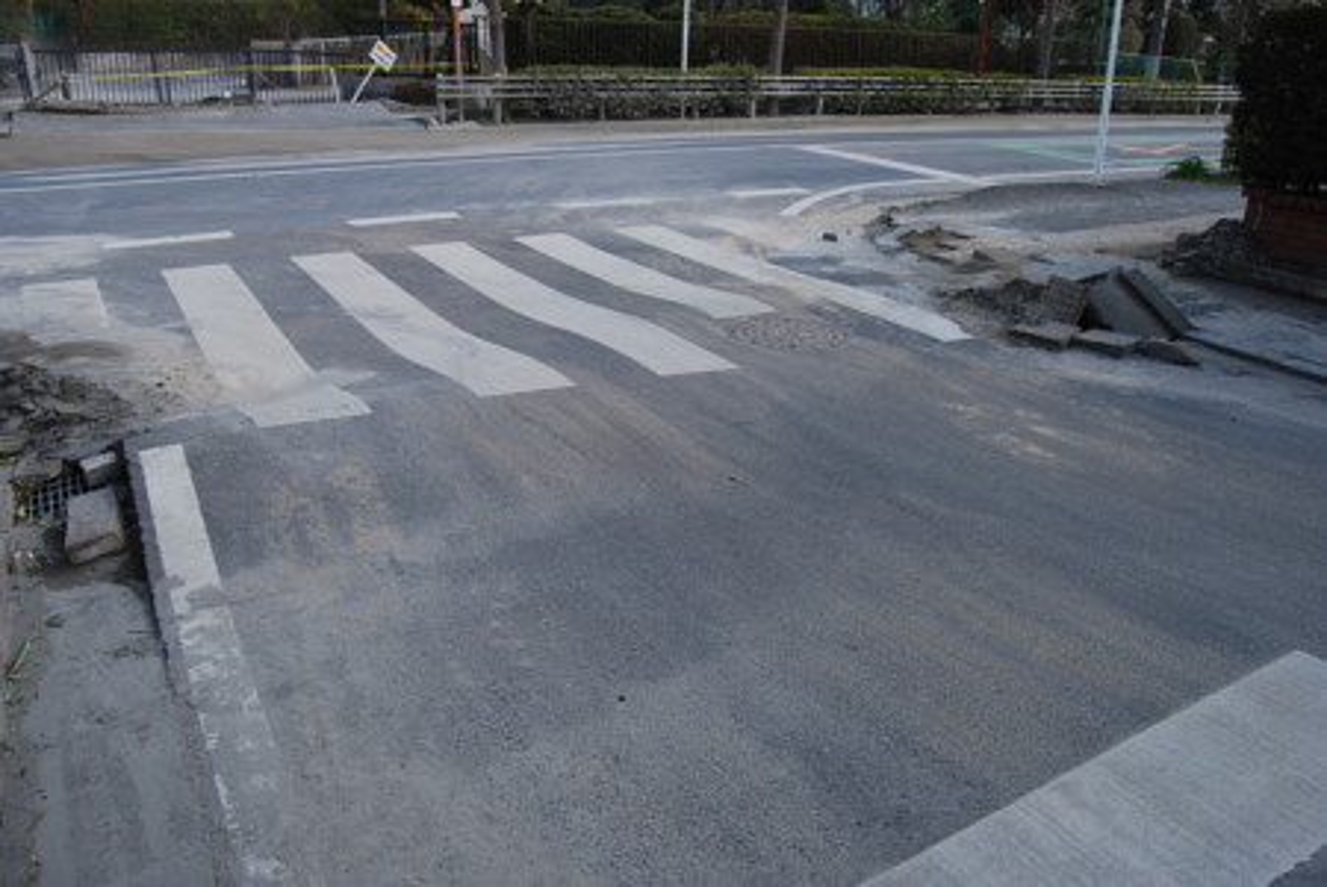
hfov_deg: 67.3
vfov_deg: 48.0
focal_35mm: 27
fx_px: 996
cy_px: 444
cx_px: 664
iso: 100
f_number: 5.6
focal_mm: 18
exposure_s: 1/125
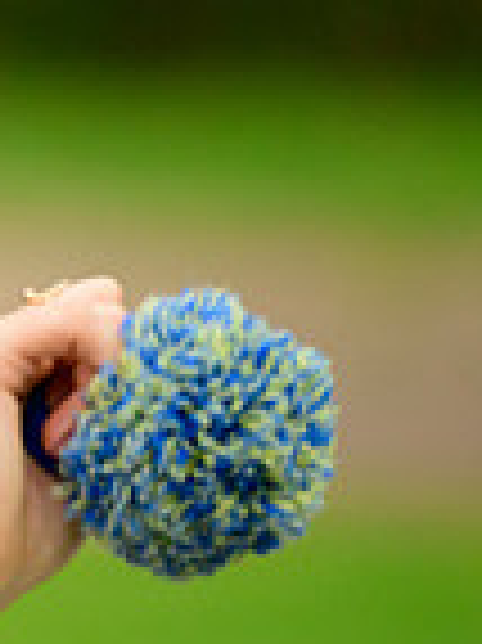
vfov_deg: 2.5
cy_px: 223
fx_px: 14540
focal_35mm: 782
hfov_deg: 1.9
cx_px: -649
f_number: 2.8
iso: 1000
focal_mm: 200
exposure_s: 1/1600
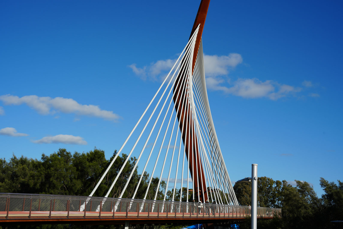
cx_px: 172
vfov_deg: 27.0
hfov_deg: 39.6
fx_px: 476
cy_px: 114
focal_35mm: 50
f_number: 11
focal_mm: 50
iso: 100
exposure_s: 1/250
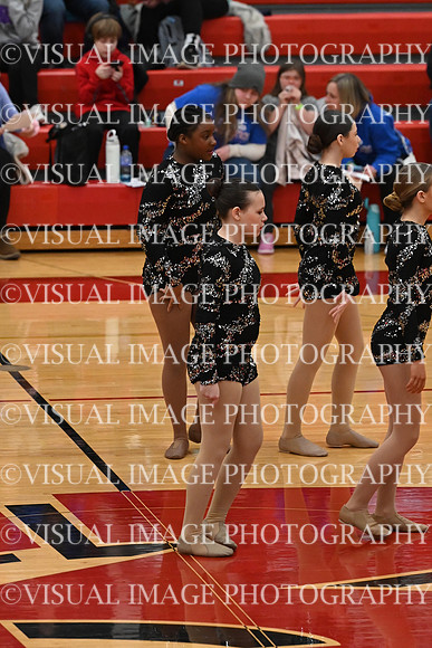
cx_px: 216
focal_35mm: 255
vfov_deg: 8.1
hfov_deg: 5.4
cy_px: 324
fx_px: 4587
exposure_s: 1/400
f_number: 4
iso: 5000
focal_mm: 170
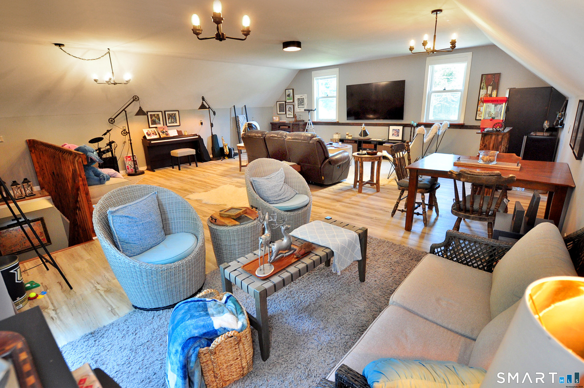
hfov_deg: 100.5
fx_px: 243
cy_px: 194
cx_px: 292
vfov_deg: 77.2
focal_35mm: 15
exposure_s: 1/30
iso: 800
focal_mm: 10
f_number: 4.5
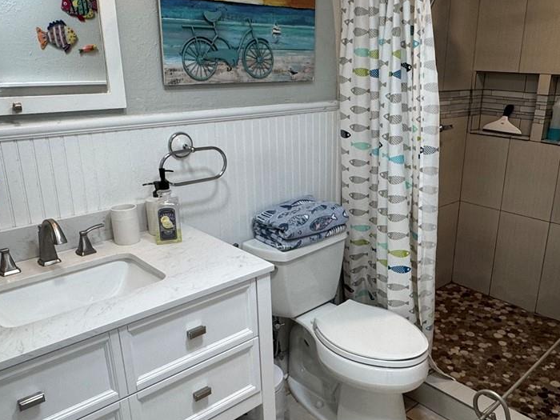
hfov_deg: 56.4
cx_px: 336
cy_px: 217
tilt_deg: -17.8
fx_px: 518
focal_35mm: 32
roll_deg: -1.4
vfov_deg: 44.2
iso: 125
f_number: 2.2
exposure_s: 1/120
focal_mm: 2.22
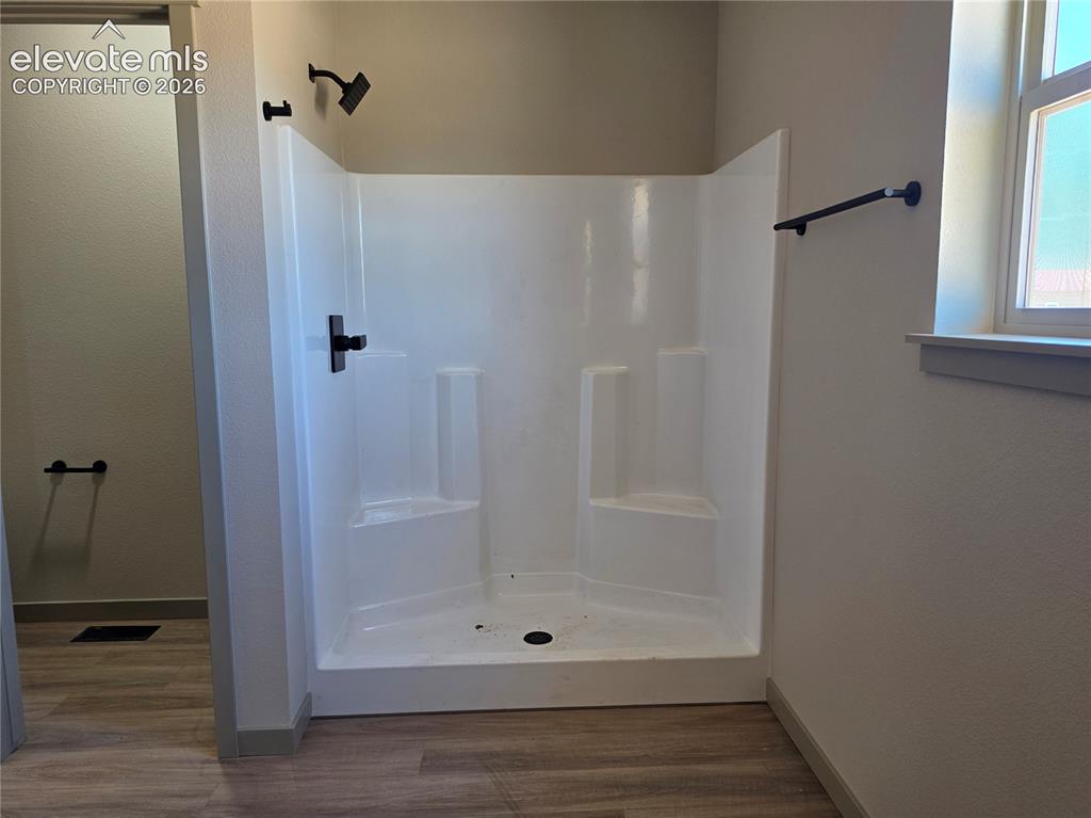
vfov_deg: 58.8
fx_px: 725
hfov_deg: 74.0
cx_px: 546
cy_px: 409
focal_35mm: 23
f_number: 1.4
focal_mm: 6.5
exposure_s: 1/180
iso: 80
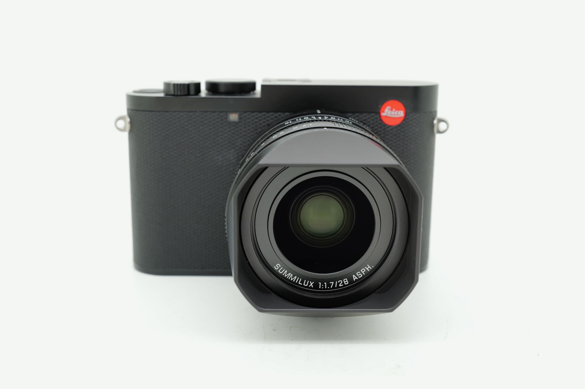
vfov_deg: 31.1
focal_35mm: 43
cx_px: 292
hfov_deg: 45.5
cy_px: 194
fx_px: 698
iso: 800
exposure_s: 1/60
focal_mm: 43
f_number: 8
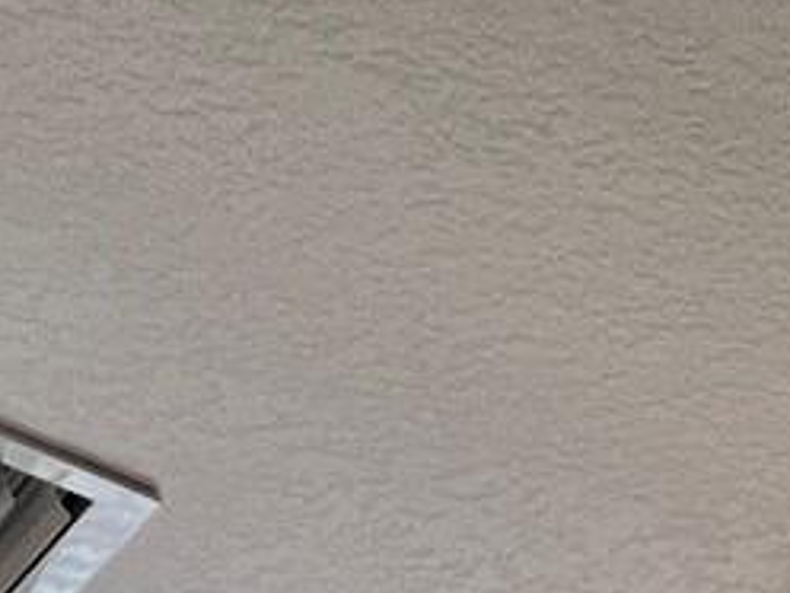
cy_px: 1824
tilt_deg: -3.9
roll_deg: -1.0
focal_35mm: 84
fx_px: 1917
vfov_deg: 10.9
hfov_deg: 20.5
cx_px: 1118
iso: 125
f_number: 1.8
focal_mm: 1.57
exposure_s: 1/120
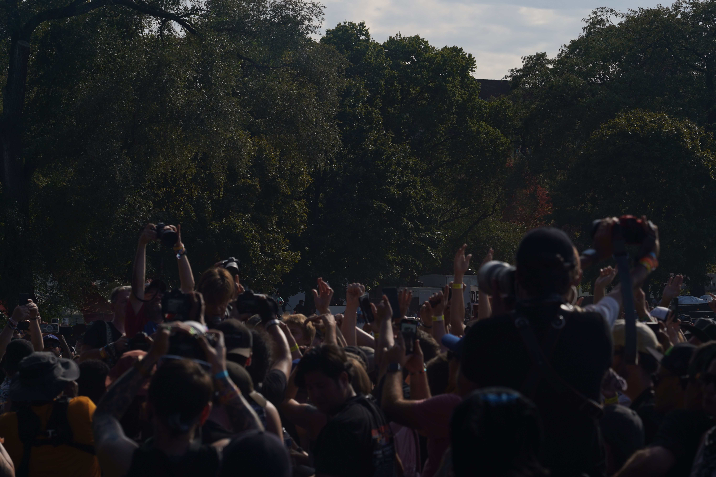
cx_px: 358
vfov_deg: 13.0
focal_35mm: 105
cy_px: 238
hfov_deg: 19.5
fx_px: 2088
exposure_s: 1/640
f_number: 8
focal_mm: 105
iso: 100
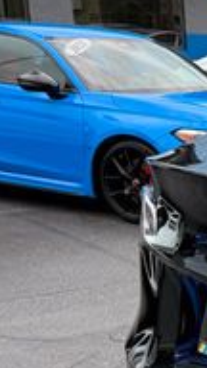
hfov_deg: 10.5
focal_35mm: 87
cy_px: 288
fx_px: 849
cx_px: 594
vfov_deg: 24.1
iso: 100
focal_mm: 6.76
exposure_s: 1/955
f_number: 1.78
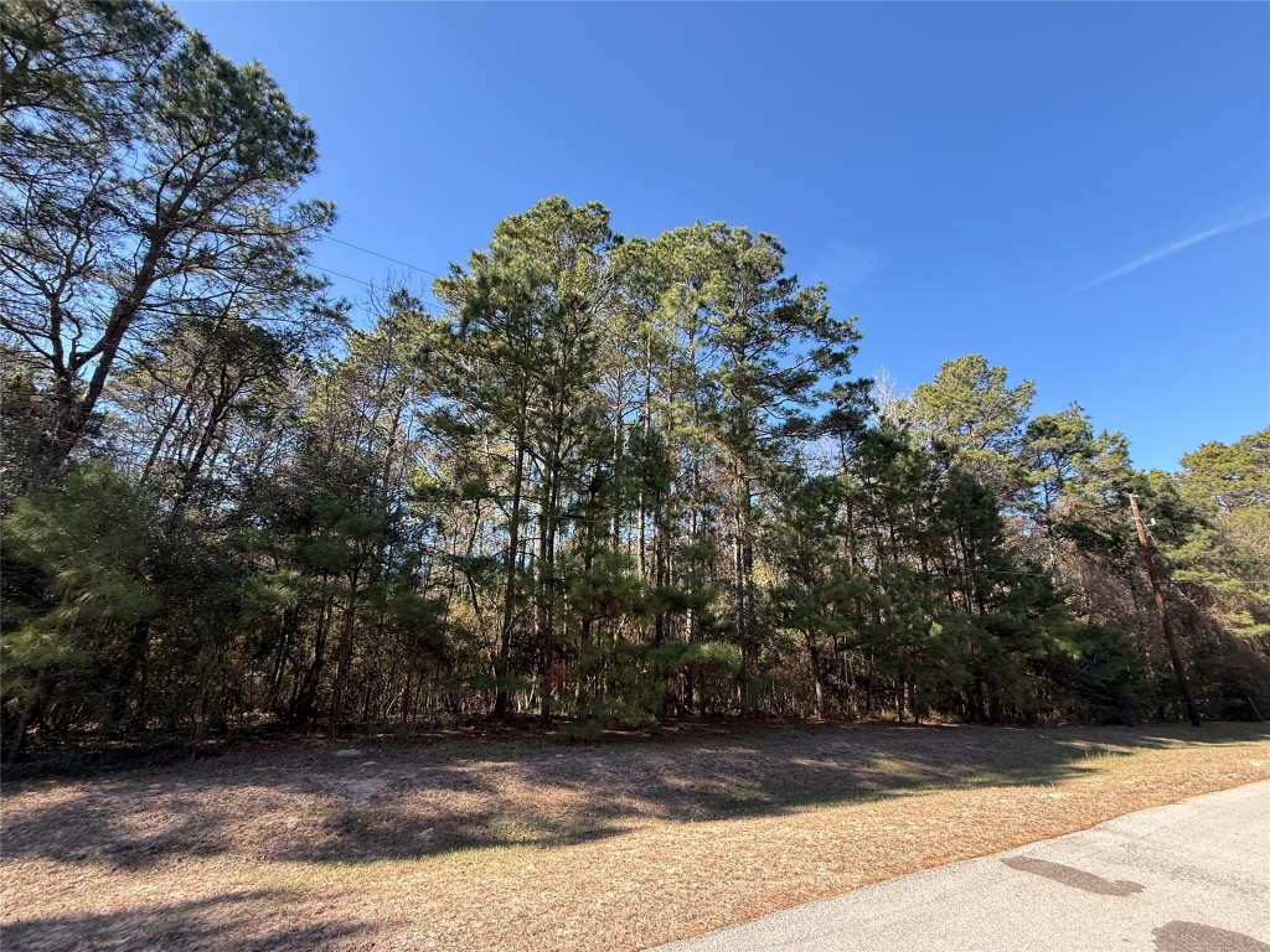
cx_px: 635
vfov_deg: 85.7
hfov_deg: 102.1
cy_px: 476
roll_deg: -1.0
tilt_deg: +19.8
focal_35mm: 14
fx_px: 514
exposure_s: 1/351
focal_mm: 2.22
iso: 64
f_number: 2.2
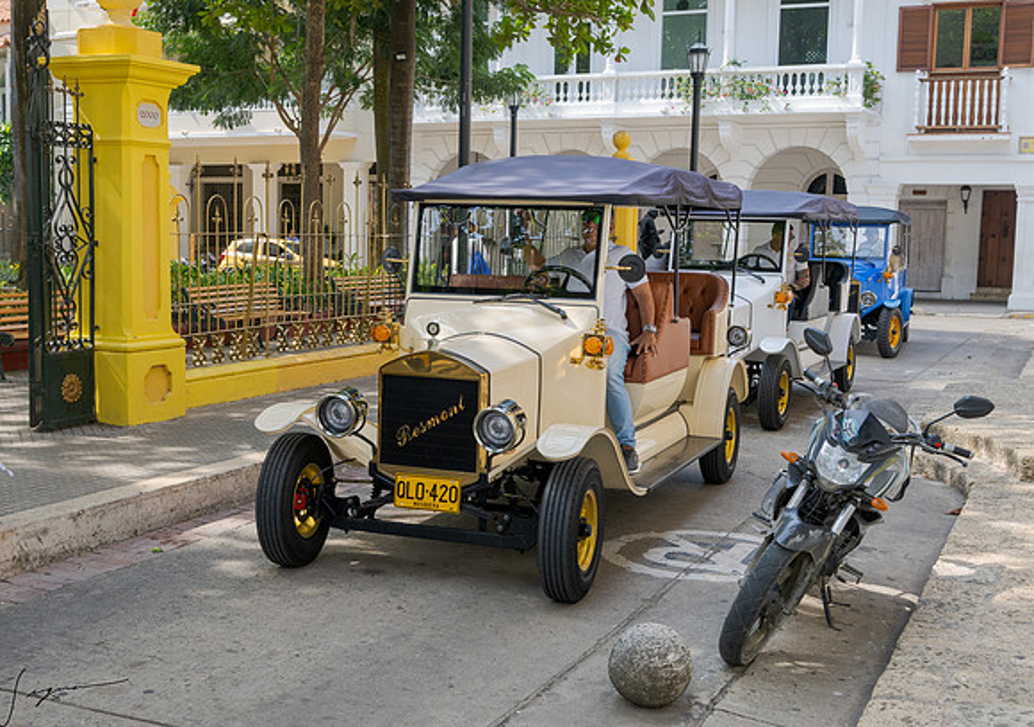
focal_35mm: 46
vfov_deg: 30.6
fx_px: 1331
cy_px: 381
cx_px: 437
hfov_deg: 42.3
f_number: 7.1
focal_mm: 30
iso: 320
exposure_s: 1/250
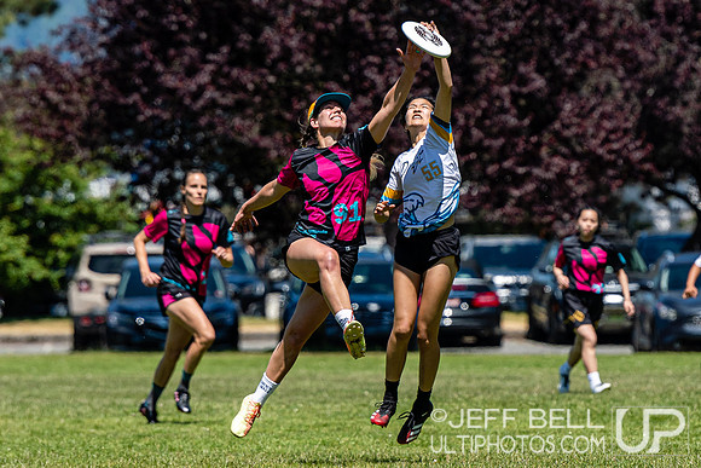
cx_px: 433
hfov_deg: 4.1
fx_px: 9813
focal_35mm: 504
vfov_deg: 2.7
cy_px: 168
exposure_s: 1/2000
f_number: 4
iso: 100
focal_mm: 190
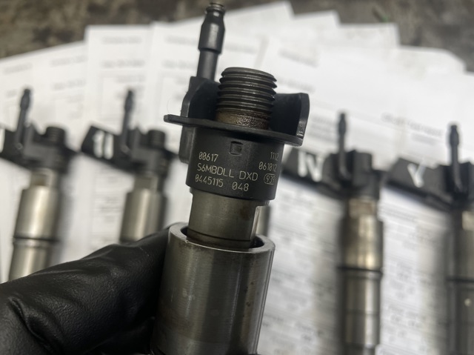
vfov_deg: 53.0
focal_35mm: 26
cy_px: 178
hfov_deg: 67.3
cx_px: 237
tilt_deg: -75.8
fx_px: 356
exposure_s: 1/100
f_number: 1.6
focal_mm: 4.2
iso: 40
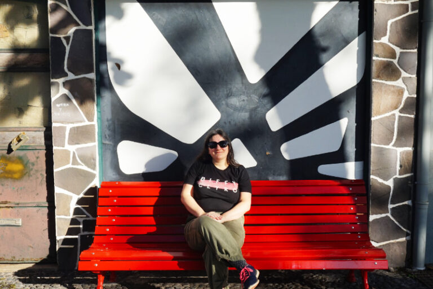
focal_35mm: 39
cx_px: 216
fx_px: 469
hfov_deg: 49.6
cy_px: 144
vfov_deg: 34.2
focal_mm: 26
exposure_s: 1/80
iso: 100
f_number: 13
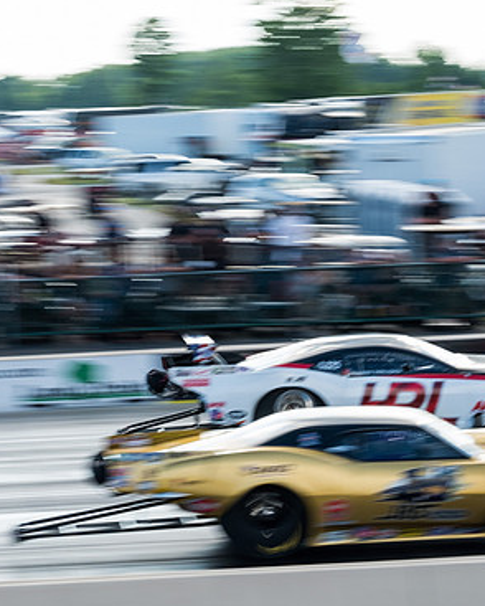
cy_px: 298
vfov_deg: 11.6
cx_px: 129
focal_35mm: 166
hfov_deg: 9.3
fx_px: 2976
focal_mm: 74.4
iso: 400
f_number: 9
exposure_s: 1/200
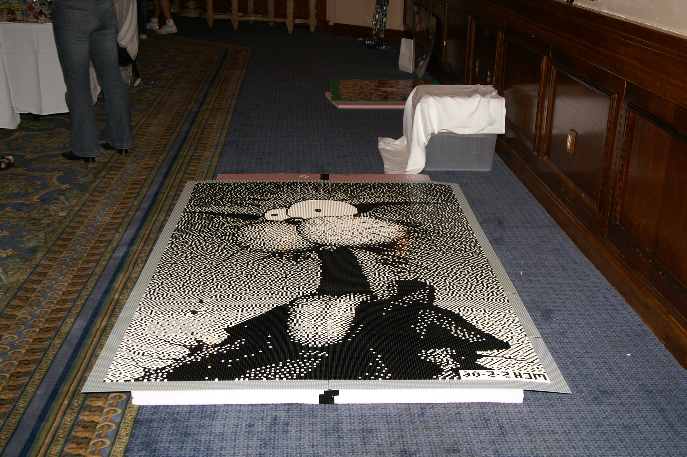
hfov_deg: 43.6
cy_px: 228
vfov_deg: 29.8
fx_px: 858
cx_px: 344
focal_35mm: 45
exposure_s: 1/60
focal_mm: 30
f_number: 5.6
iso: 200
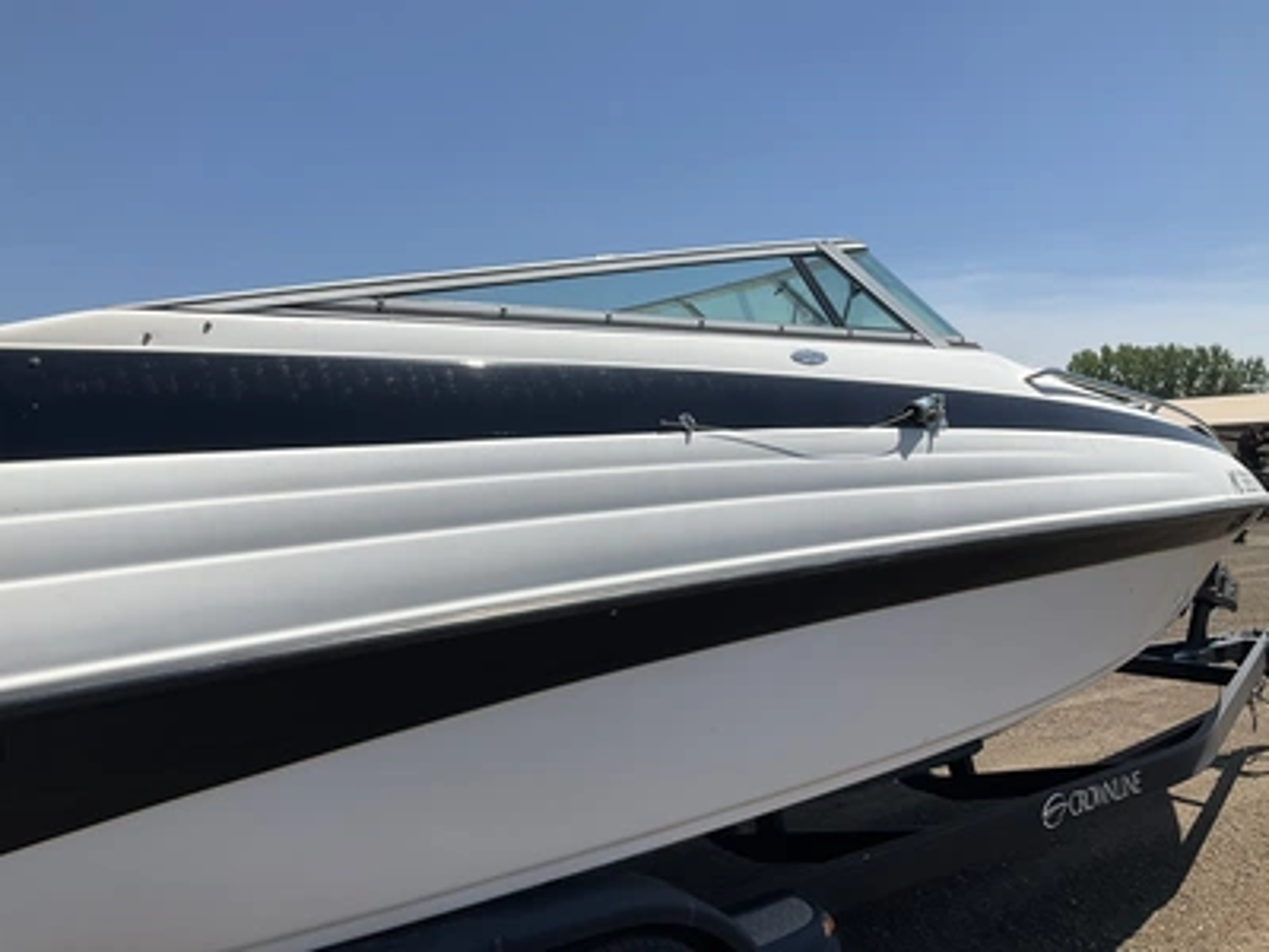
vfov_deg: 48.2
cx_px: 634
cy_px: 476
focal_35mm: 29
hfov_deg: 61.7
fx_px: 1063
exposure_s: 1/2801
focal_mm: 3
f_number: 1.8
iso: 25
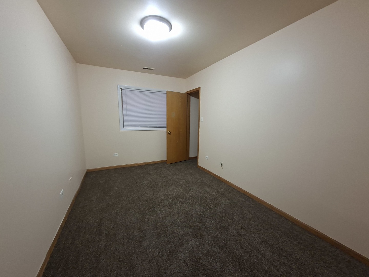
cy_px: 138
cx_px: 184
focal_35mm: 13
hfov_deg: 106.2
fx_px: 139
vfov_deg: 89.9
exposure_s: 1/30
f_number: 2.2
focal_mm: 1.74
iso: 160
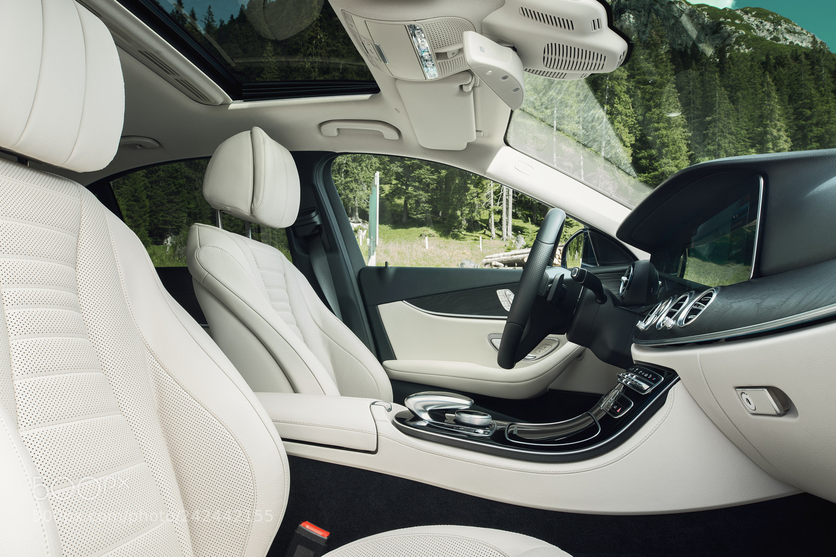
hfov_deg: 73.7
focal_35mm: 24
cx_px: 418
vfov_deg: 53.1
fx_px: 557
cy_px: 278
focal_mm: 24
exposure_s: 1/4
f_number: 16
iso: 50
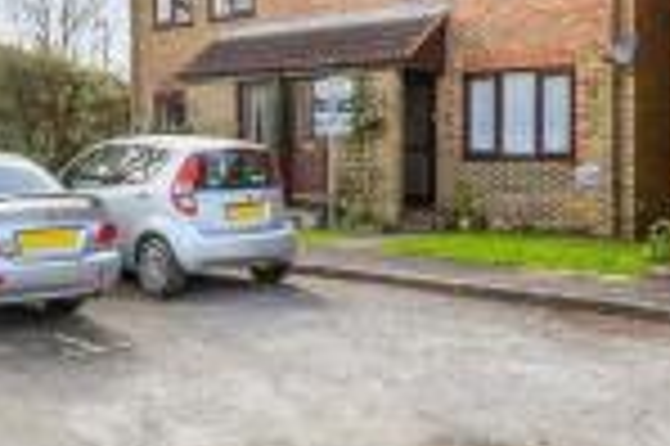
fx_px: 892
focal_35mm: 48
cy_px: 151
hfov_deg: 39.9
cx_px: 157
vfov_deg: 27.8
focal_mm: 10
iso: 160
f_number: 8
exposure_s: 1/125
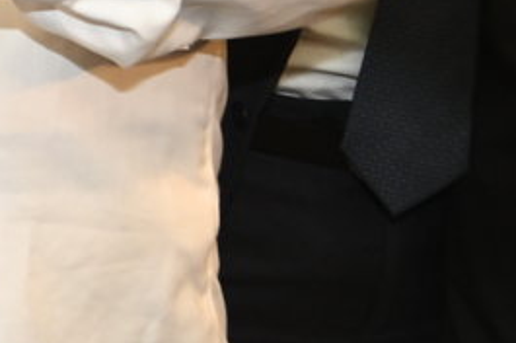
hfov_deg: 10.4
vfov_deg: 7.9
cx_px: -818
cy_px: -408
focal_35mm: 164
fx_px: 2348
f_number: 5.6
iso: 2000
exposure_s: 1/200
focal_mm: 31
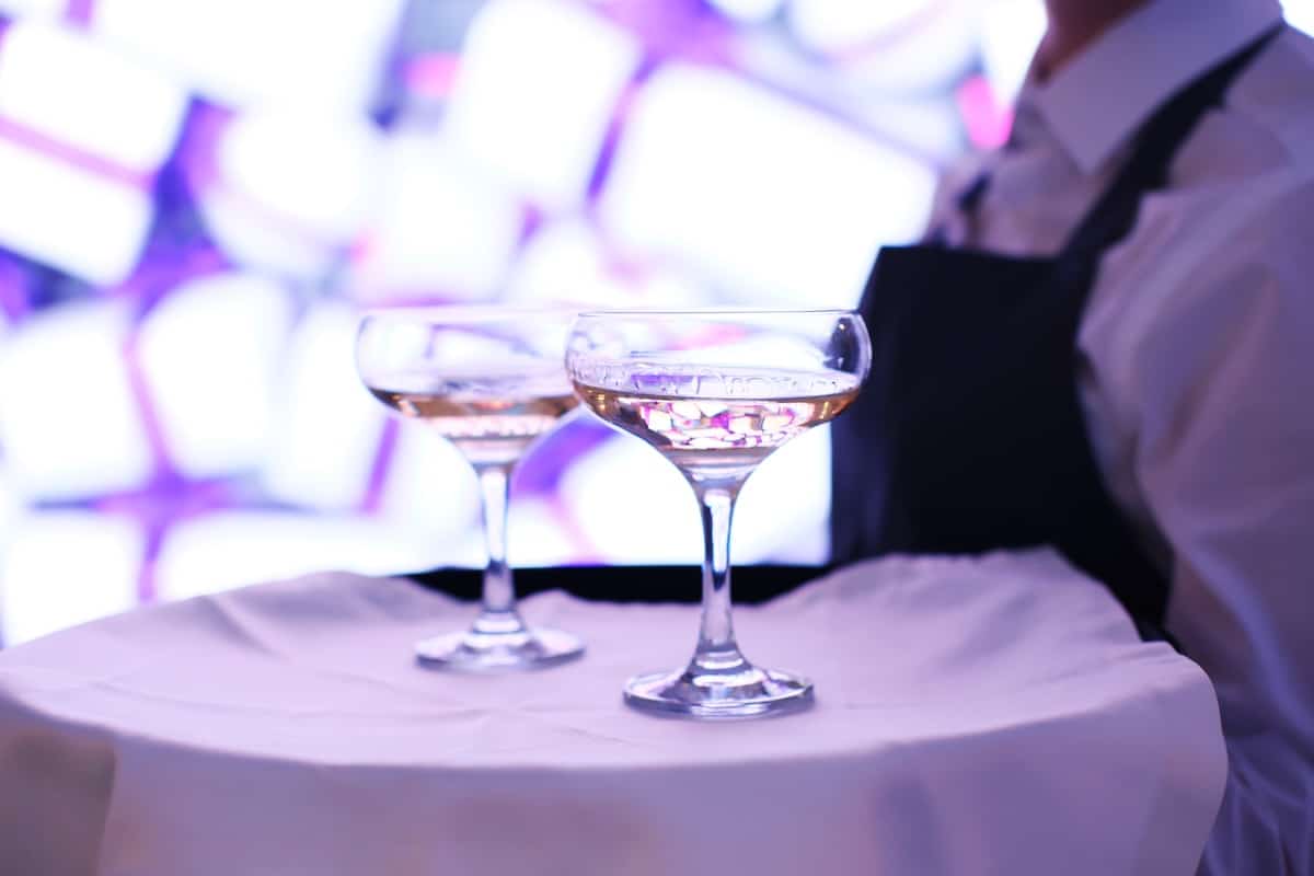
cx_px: 657
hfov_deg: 37.5
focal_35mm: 53
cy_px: 438
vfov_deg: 25.5
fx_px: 1934
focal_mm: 35
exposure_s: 1/125
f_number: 2.2
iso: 500
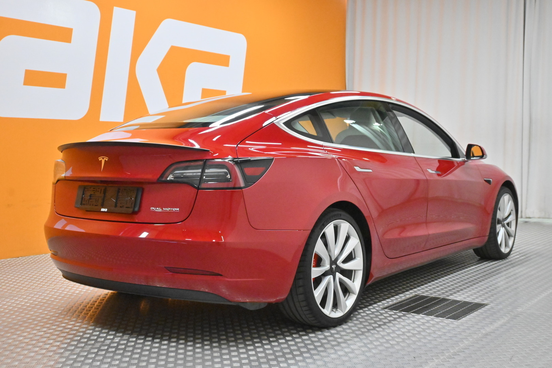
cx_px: 276
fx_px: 632
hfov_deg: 47.2
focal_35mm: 41
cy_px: 184
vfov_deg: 32.4
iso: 5000
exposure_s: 1/200
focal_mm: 27.5
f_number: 7.1
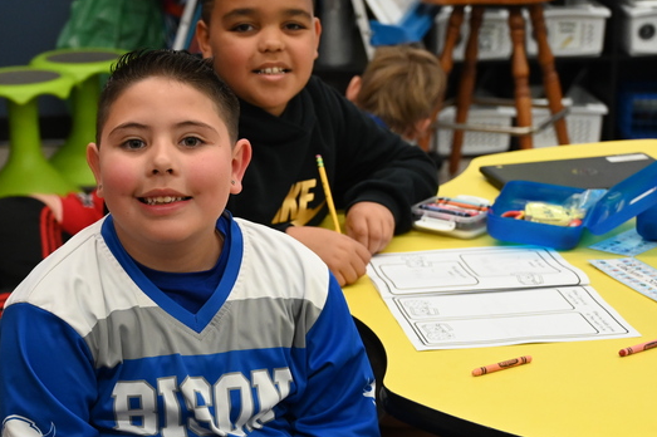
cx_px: 245
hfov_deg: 22.6
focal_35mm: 90
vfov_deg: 15.1
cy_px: 308
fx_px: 1641
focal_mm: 46
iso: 3600
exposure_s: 1/250
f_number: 4
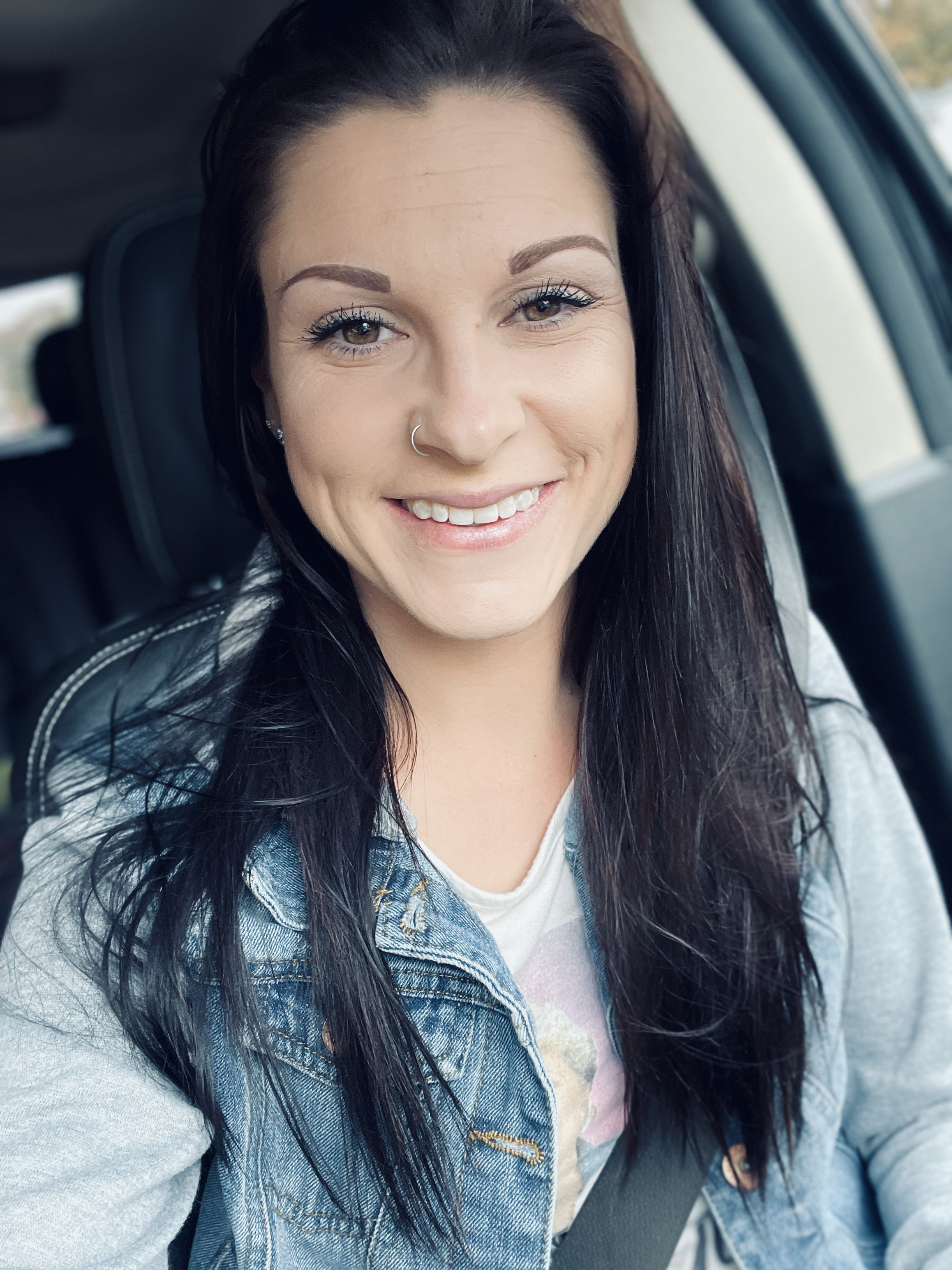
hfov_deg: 46.8
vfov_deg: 60.0
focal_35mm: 30
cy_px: 635
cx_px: 476
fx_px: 1100
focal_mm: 2.71
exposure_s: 1/121
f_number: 2.2
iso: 80
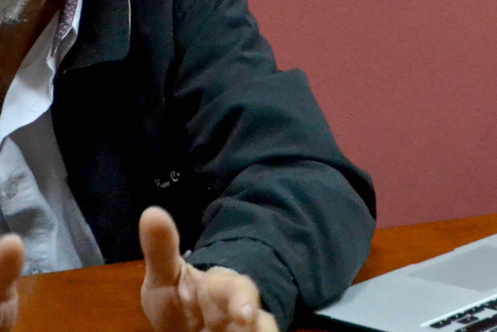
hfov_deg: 20.4
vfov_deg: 13.6
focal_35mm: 100
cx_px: 288
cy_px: 38
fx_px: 1380
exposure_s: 1/100
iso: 3200
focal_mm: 26
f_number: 8
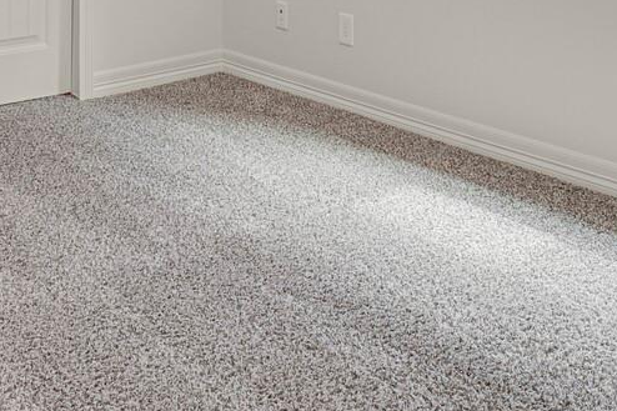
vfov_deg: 21.6
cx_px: 233
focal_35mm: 55
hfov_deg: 36.1
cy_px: -159
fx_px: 942
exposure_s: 4
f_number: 8
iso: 250
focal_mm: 17
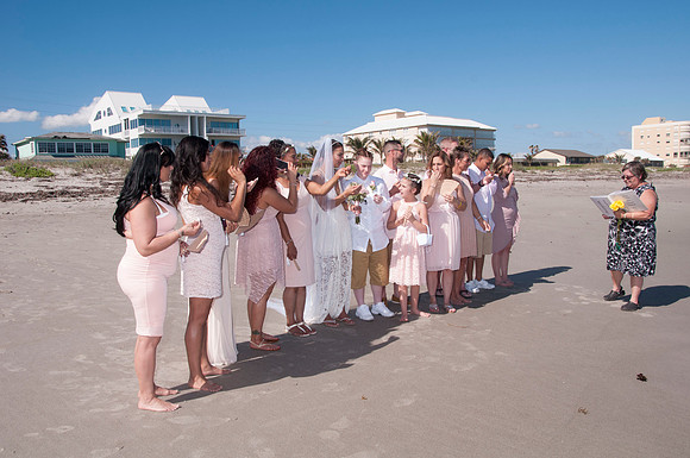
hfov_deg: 62.0
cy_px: 229
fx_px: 574
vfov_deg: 43.5
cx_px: 345
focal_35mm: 30
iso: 100
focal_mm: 20
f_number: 11
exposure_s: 1/250
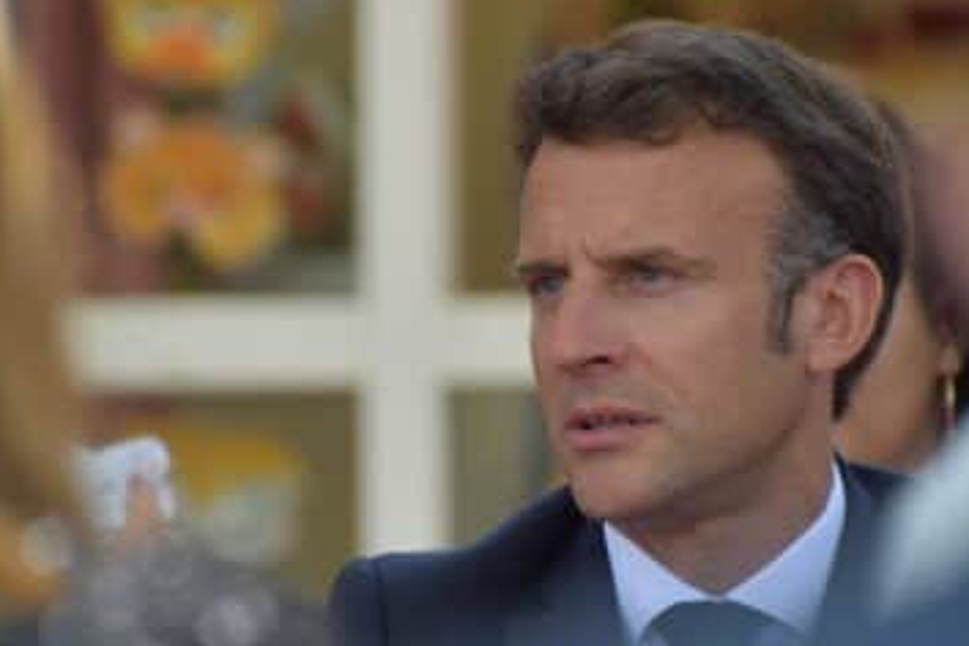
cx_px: 553
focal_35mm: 763
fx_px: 20536
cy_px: 364
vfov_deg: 1.8
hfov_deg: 2.7
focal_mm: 300
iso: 800
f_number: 6.3
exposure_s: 1/320
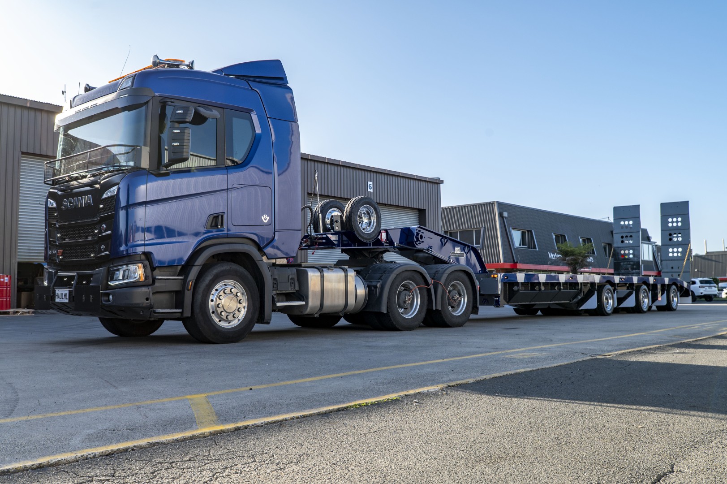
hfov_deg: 54.5
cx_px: 364
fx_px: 706
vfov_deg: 37.8
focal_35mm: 35
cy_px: 242
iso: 160
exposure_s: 1/250
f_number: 5.6
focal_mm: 35
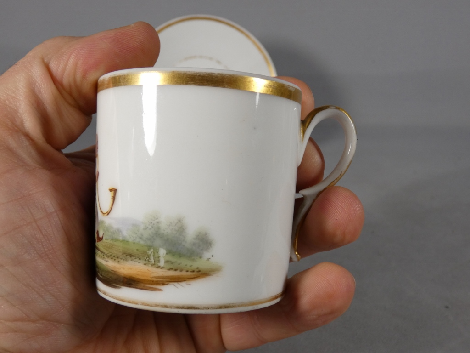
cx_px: 235
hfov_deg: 51.4
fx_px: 489
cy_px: 176
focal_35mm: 36
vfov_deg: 39.7
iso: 100
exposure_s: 1/125
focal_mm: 6.5
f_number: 3.5
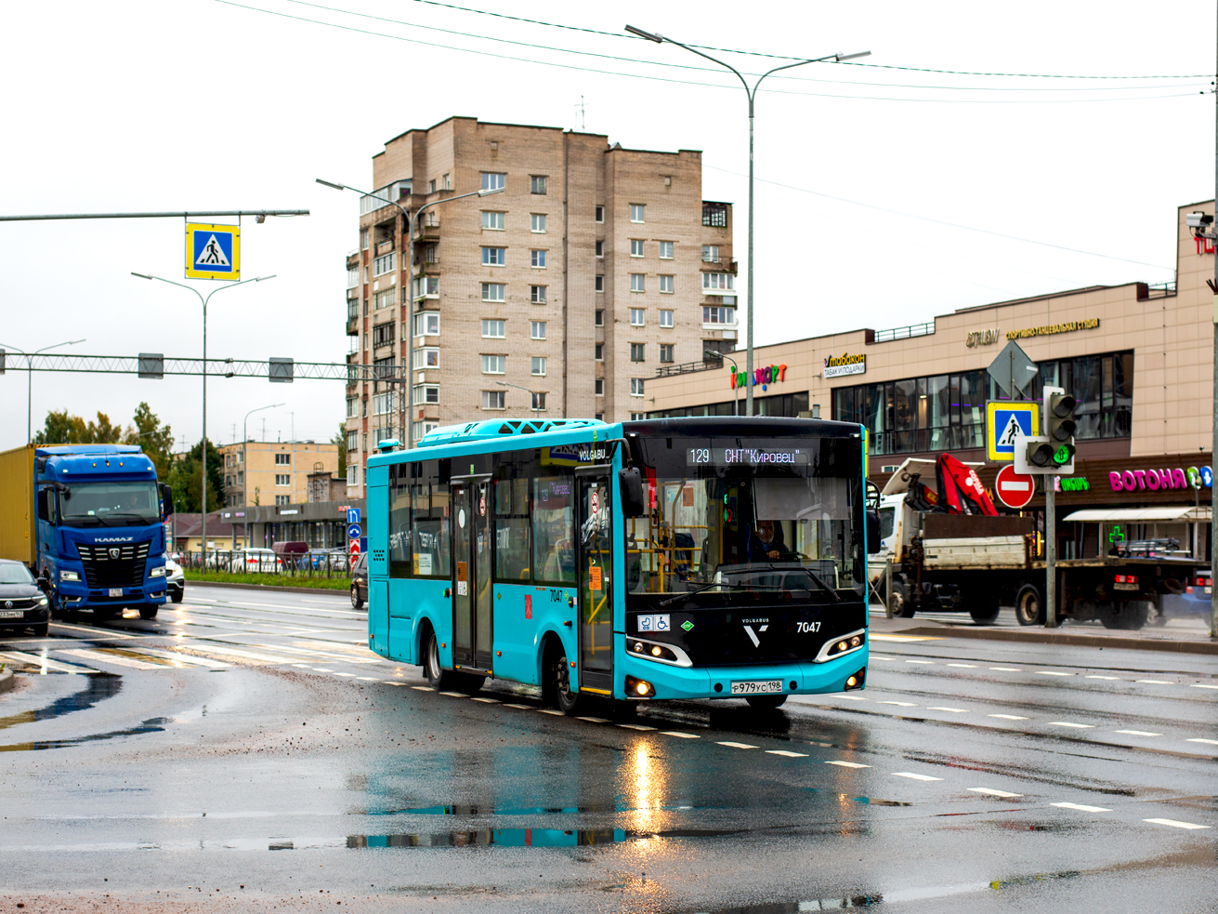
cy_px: 462
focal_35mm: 55
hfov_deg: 34.9
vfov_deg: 26.6
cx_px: 599
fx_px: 1935
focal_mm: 50
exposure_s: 1/250
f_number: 5
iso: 200
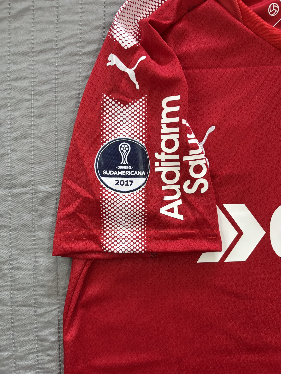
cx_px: 140
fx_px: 281
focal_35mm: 26
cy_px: 187
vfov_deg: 67.3
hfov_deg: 53.1
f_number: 1.6
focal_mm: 5.96
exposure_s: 1/50
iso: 400
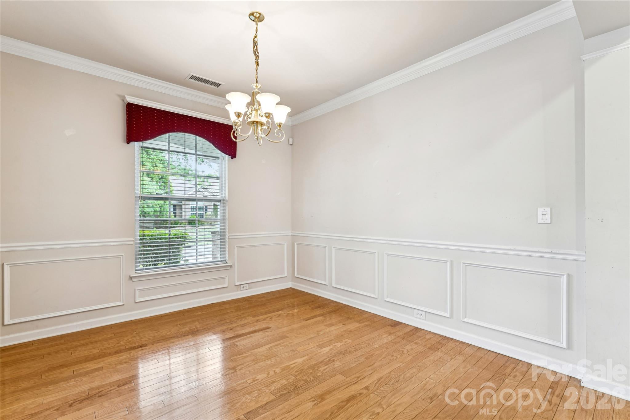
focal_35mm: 16
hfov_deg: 95.7
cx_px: 315
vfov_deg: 72.7
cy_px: 210
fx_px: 285
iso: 100
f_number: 9
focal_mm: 16.3
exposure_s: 1/2
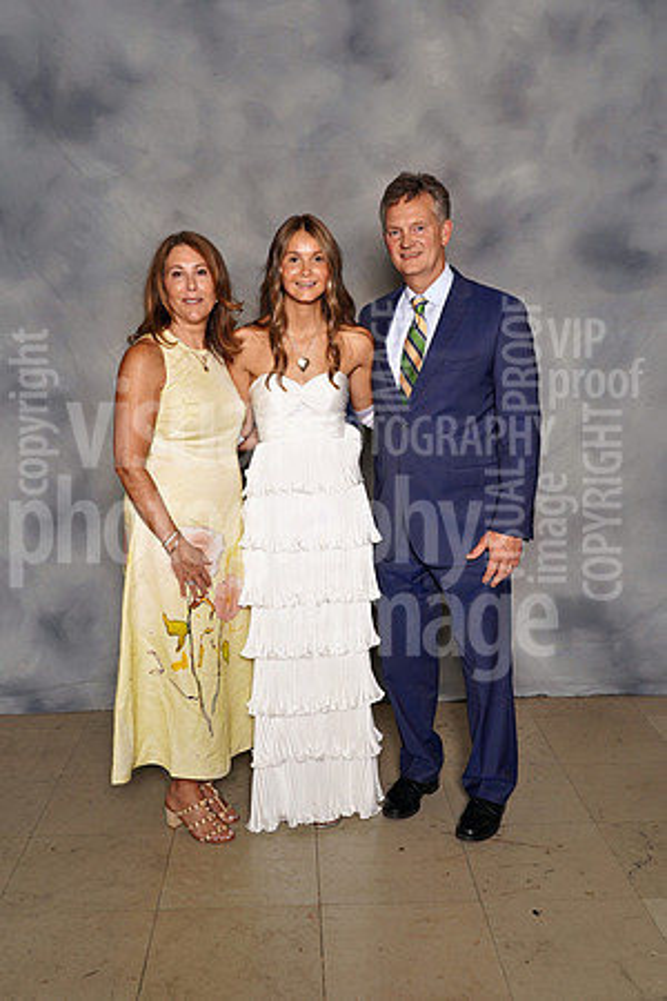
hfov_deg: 35.9
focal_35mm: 37
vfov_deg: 51.9
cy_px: 500
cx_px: 334
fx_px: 1028
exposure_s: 1/80
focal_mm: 37
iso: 800
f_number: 8
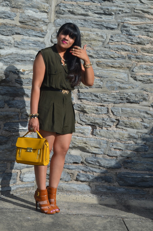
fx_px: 528
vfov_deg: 24.7
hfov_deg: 16.5
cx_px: 76
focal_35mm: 82
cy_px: 116
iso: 110
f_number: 8
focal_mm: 55
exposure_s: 1/250
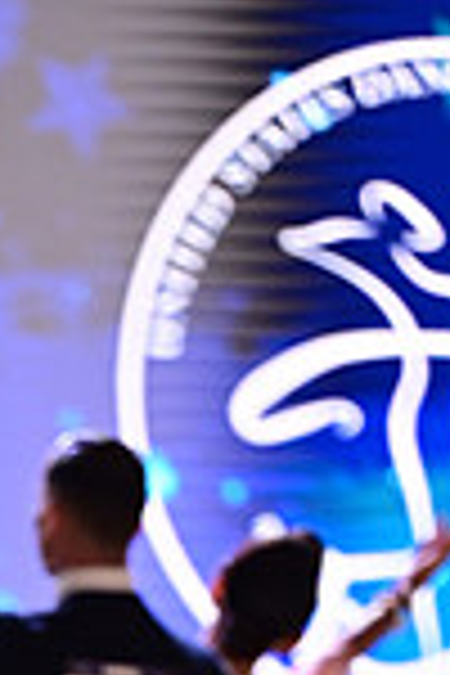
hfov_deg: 2.5
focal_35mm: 543
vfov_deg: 3.8
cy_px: 1197
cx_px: -158
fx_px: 10180
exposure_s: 1/500
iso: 1600
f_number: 2.8
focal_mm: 140
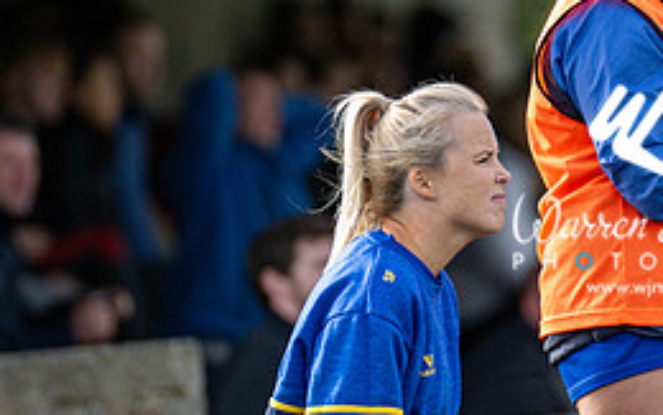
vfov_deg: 1.3
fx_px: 18482
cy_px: 181
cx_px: 678
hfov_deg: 2.1
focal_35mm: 1022
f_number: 2.8
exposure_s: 1/2500
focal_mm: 300
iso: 500
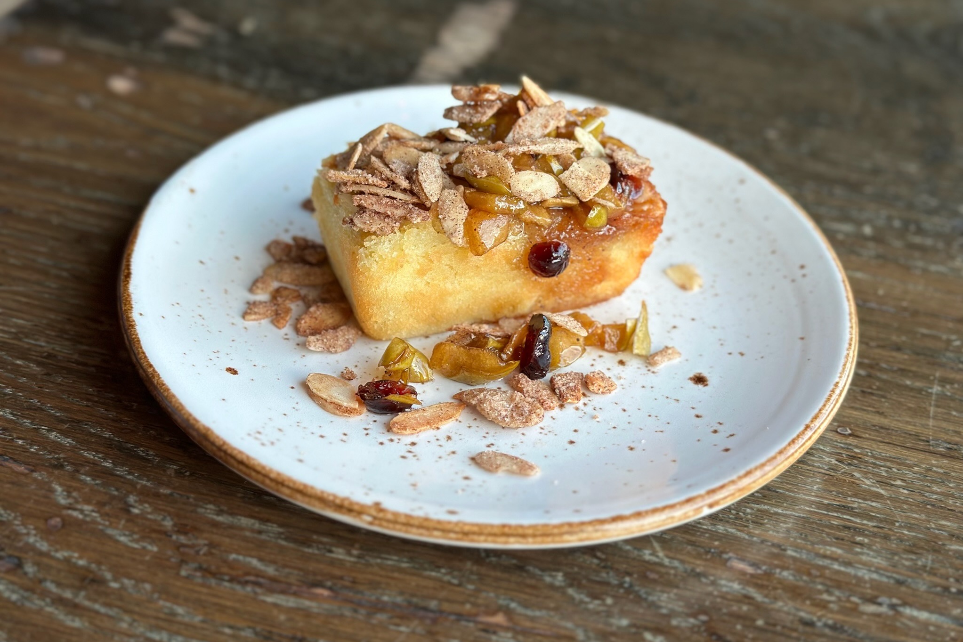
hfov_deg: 39.6
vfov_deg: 27.0
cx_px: 482
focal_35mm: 50
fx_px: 1337
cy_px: 285
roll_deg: -4.1
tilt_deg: -36.2
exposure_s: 1/231
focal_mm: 6.86
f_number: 1.78
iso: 80
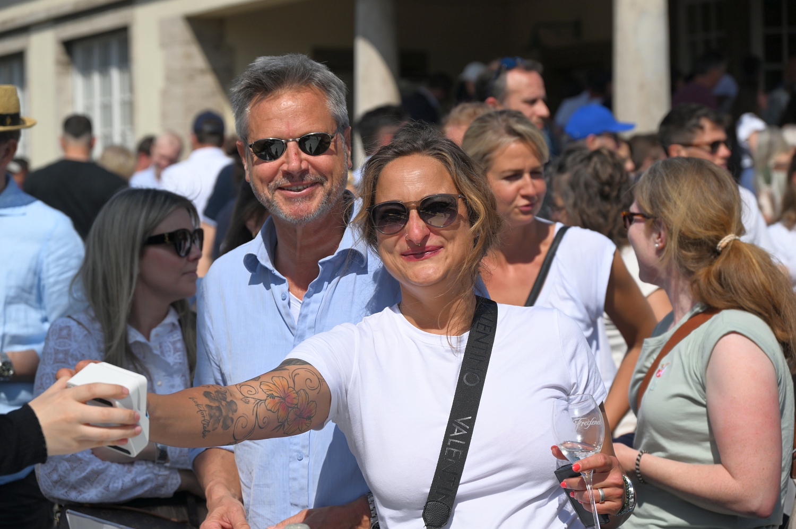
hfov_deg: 21.7
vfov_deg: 14.5
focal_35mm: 94
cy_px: 264
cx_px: 398
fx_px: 2077
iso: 100
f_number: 6.3
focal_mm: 94
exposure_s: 1/800
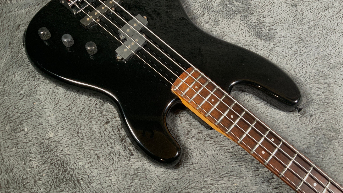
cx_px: 171
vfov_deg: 36.5
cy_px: 74
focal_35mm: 32
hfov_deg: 61.0
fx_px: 291
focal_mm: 3
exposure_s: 1/52
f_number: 1.8
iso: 125
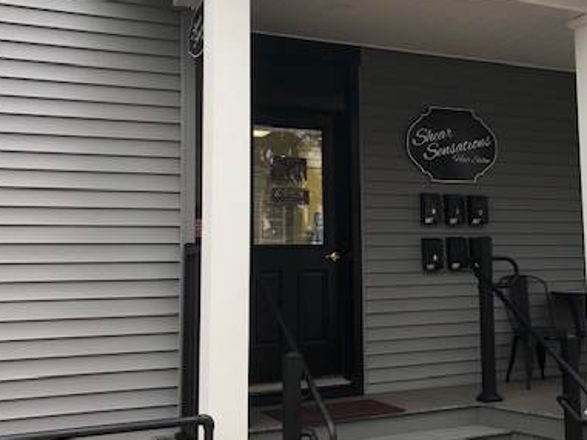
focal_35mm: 47
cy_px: 189
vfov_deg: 30.9
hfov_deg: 39.6
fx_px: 797
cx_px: 421
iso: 50
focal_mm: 3.99
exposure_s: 1/120
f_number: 1.8
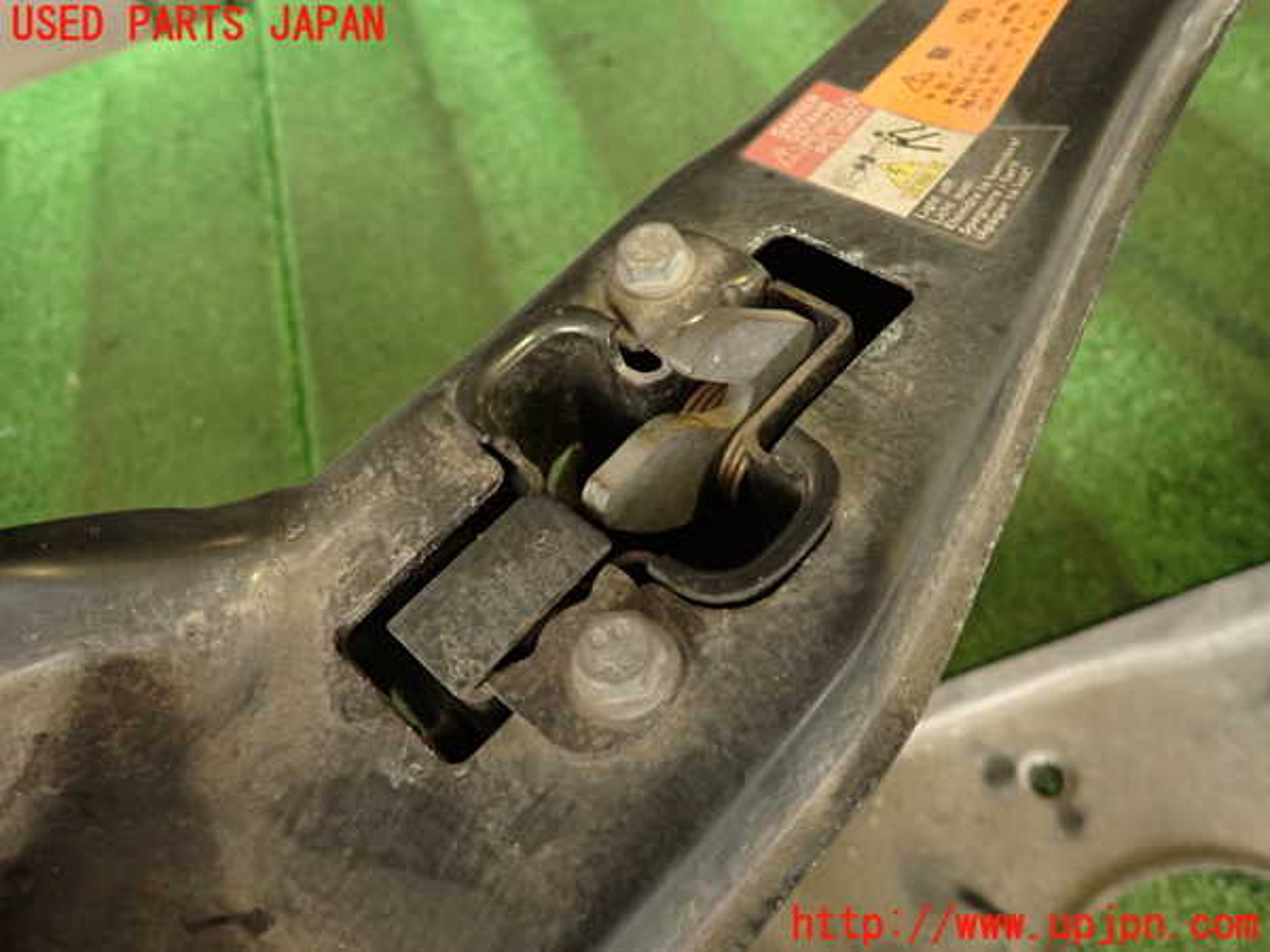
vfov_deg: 54.9
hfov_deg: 69.4
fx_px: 917
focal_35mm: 25
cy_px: 476
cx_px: 635
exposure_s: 1/30
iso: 320
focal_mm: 4.5
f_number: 2
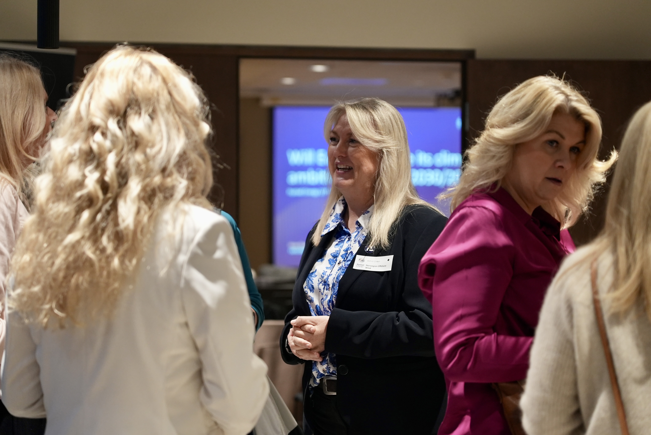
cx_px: 326
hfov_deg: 19.4
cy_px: 218
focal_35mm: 105
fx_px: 1900
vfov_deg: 13.1
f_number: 4
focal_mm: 105
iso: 2500
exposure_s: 1/160
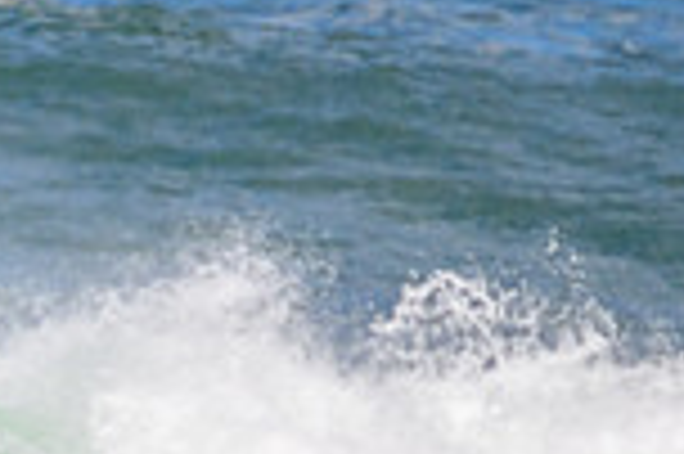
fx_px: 79960
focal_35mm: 4213
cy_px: 718
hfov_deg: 0.5
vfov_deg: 0.3
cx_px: -528
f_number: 11
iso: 900
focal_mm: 800
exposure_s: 1/2000
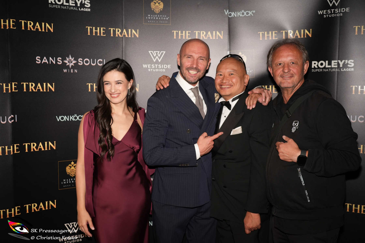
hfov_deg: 51.9
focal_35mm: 37
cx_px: 182
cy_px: 122
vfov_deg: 35.9
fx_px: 375
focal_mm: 37
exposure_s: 1/60
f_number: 4.5
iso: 400
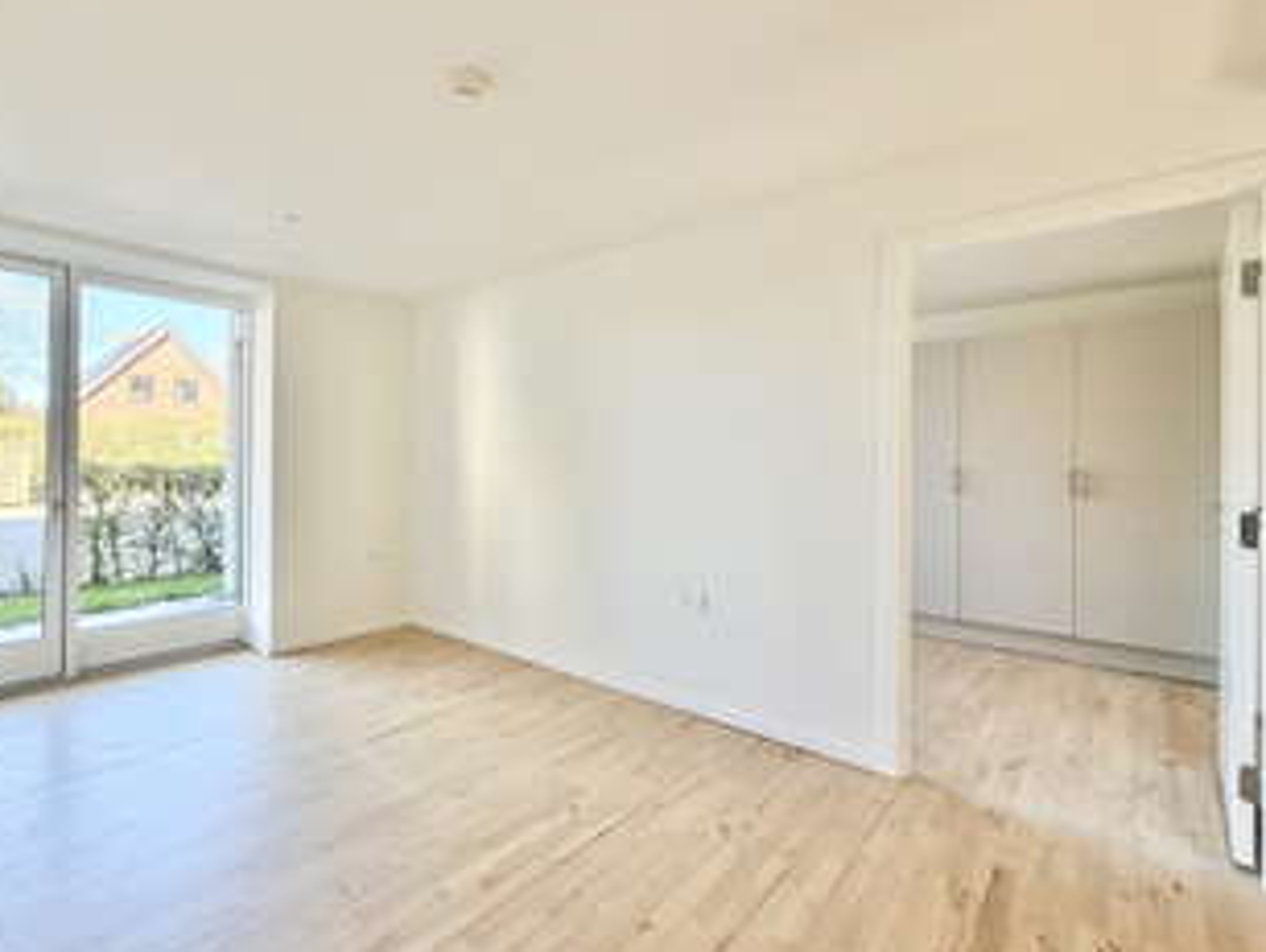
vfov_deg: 74.8
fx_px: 622
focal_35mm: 17
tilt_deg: -0.2
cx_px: 542
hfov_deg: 90.4
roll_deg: -0.2
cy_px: 457
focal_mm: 2.22
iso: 125
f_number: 2.2
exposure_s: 1/121
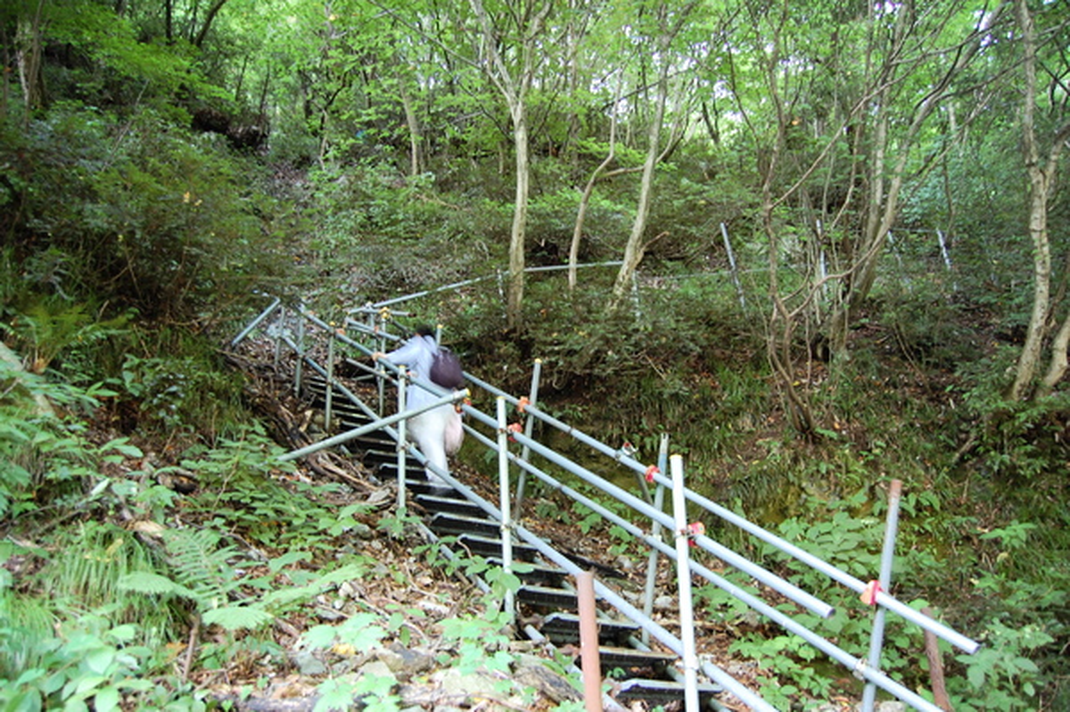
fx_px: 802
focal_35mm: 27
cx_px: 535
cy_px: 356
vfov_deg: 47.9
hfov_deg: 67.4
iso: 200
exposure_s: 1/2.5
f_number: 3.5
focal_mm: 18
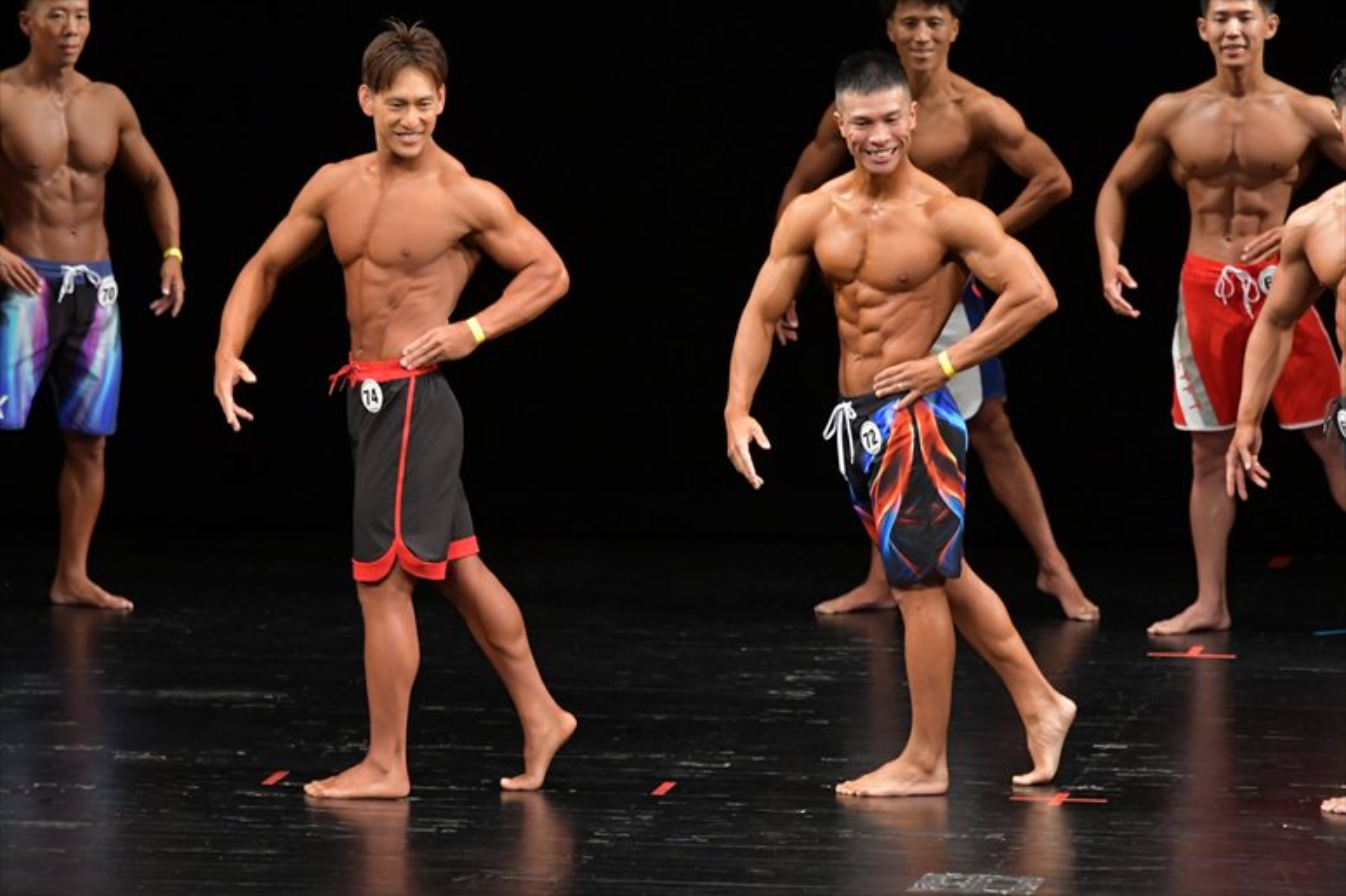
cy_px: 448
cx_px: 673
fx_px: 10651
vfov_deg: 4.8
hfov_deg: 7.2
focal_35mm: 285
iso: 3200
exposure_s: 1/400
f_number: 5.6
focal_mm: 190
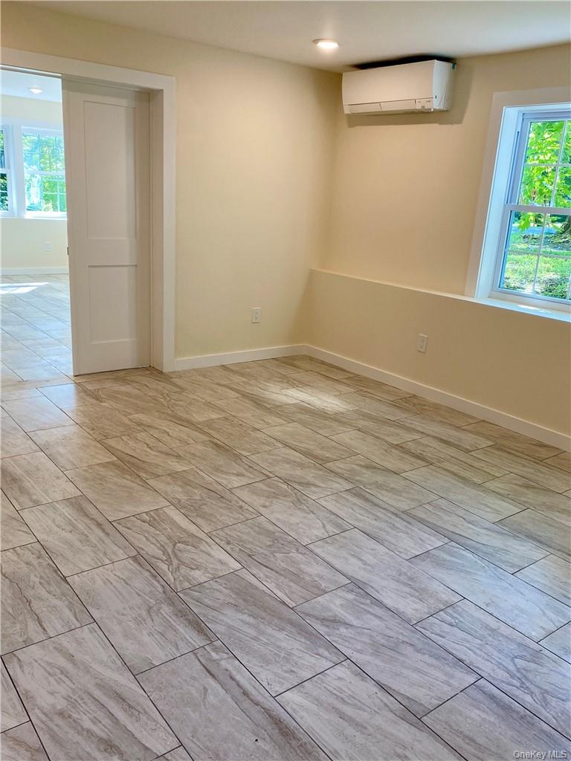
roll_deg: -0.4
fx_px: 572
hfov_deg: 53.1
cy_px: 380
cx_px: 286
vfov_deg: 67.3
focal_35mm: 26
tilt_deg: -15.6
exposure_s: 1/120
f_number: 1.8
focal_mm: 4.25
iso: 64
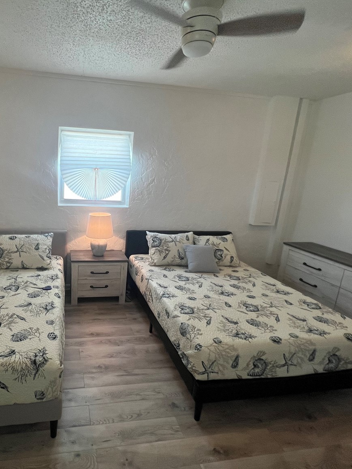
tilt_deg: -12.5
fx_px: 244
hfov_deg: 68.5
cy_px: 227
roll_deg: -3.1
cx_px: 104
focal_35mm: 18
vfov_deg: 87.7
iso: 125
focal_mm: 1.57
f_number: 1.8
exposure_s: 1/120
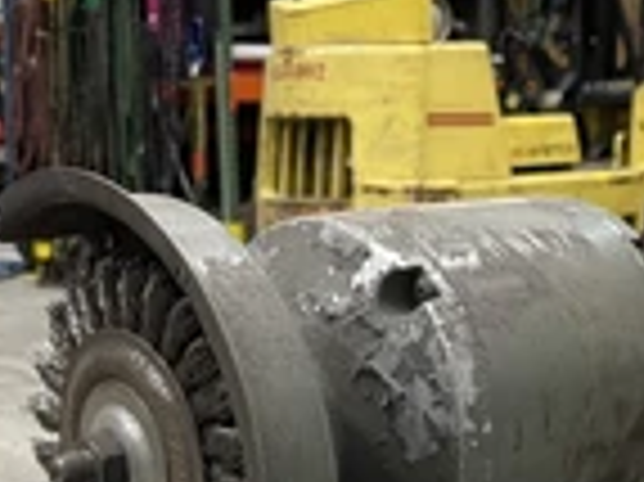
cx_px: 401
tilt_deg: -16.9
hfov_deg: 27.7
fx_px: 1301
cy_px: 541
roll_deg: +0.6
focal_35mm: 70
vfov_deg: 20.0
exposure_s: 1/60
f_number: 1.6
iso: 400
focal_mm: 5.1
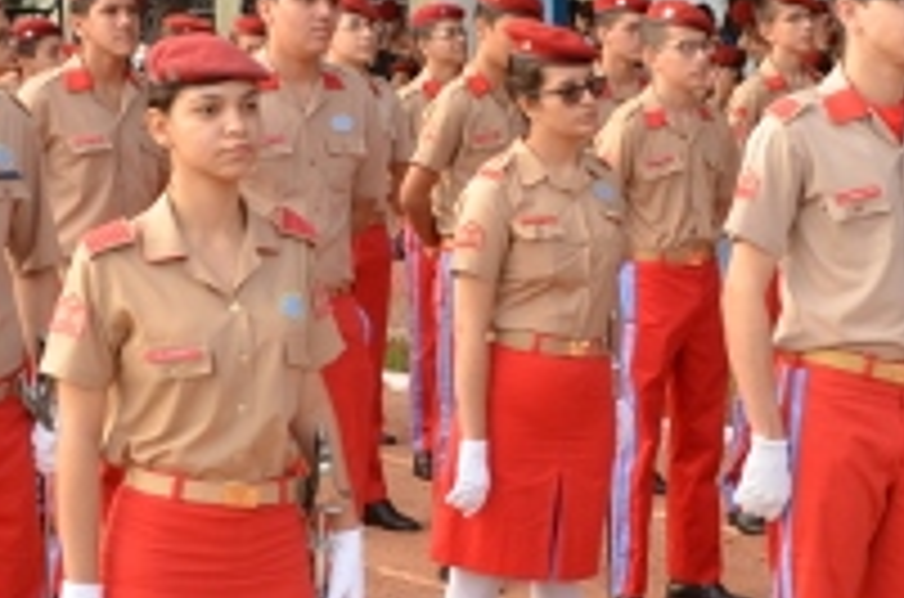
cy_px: 387
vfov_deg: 13.0
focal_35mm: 105
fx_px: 2630
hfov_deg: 19.5
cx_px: 405
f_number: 6.7
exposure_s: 1/180
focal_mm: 22
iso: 200
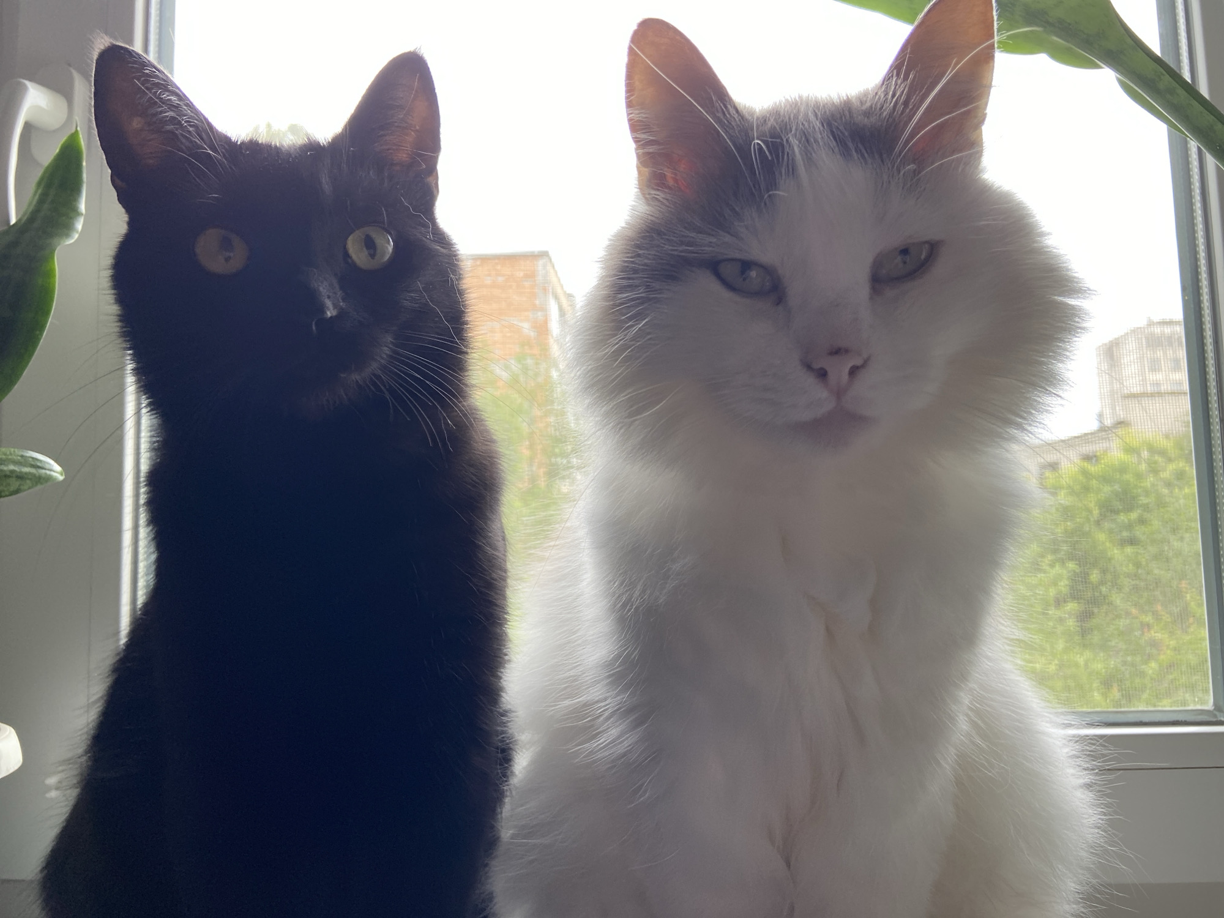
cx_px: 612
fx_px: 919
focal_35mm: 26
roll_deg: +1.6
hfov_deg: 67.3
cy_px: 459
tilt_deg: +5.0
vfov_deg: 53.1
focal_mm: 4.25
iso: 50
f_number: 1.8
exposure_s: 1/121
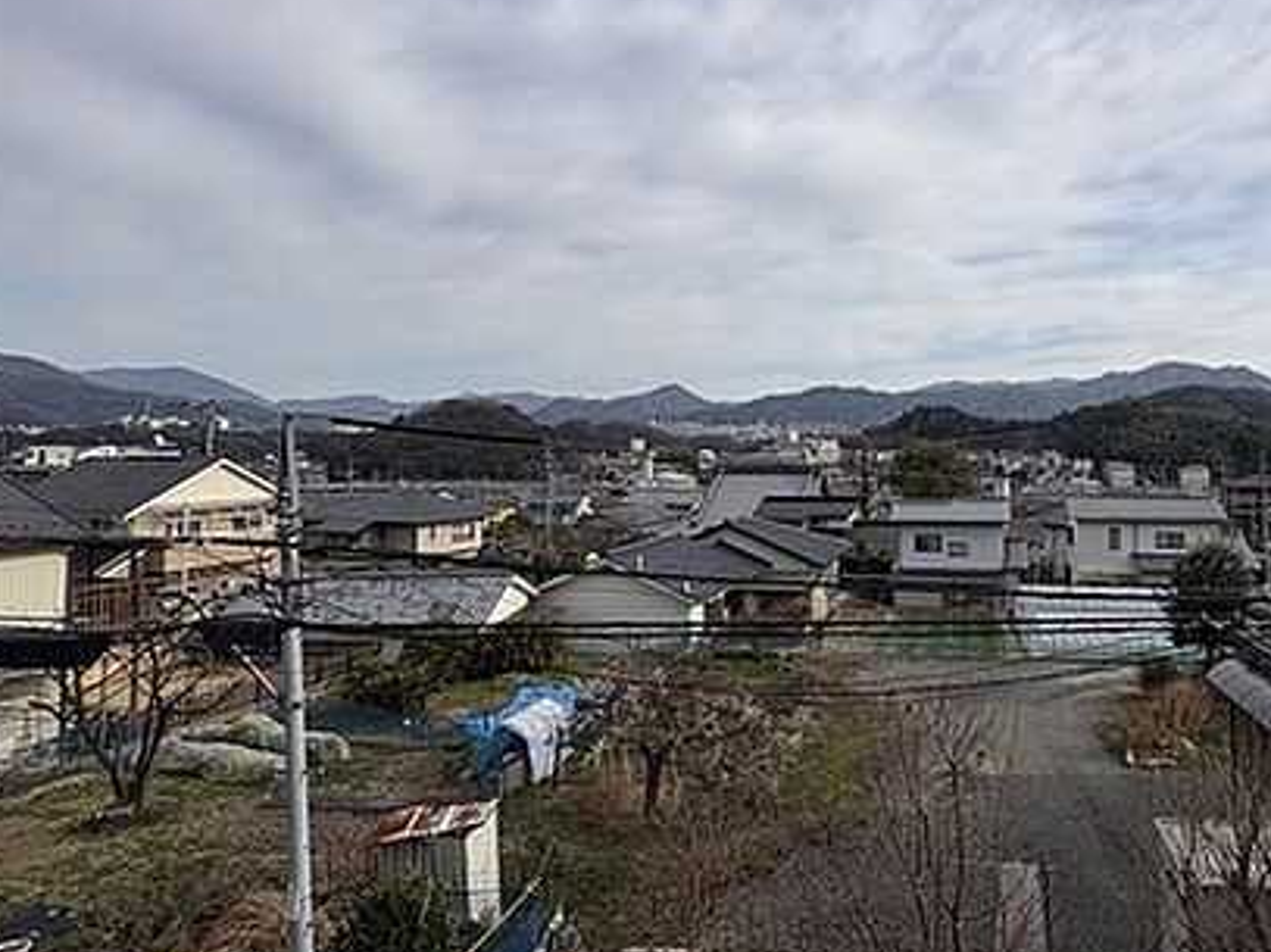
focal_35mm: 22
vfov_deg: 60.7
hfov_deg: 73.4
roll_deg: +0.3
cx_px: 878
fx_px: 808
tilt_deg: +3.0
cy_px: 400
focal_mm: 2.22
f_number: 2.2
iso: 50
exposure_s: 1/2273
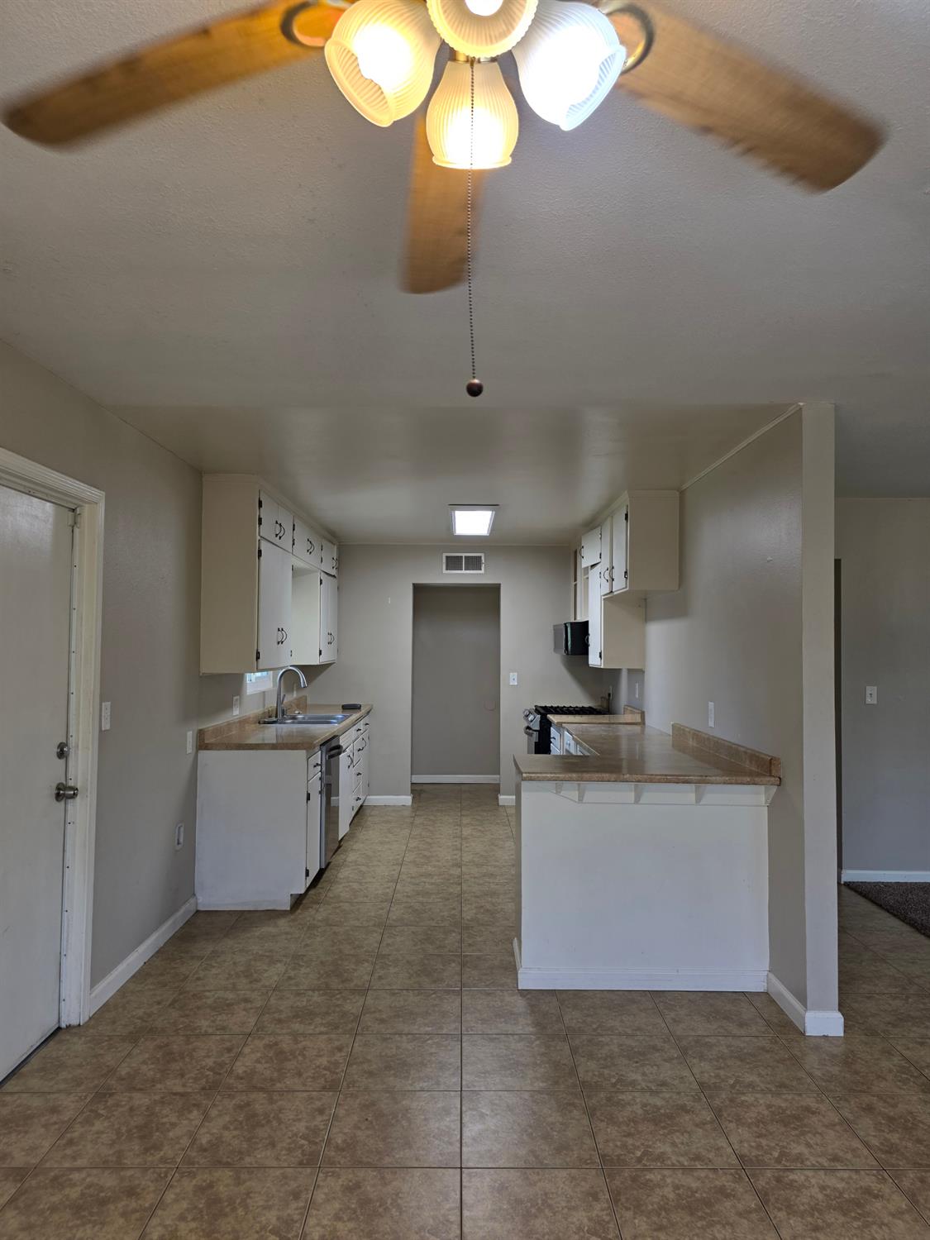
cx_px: 465
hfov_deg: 58.9
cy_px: 620
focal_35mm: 23
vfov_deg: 73.9
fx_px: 824
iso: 64
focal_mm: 6.3
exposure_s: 1/120
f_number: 1.7
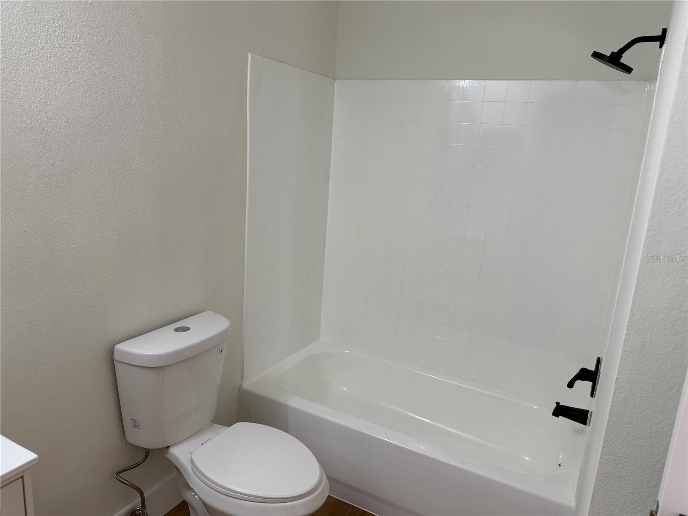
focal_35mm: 24
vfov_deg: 56.8
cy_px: 258
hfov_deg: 71.6
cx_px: 344
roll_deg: -3.4
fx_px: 477
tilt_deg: -12.4
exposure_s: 1/60
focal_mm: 6.76
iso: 125
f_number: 1.78
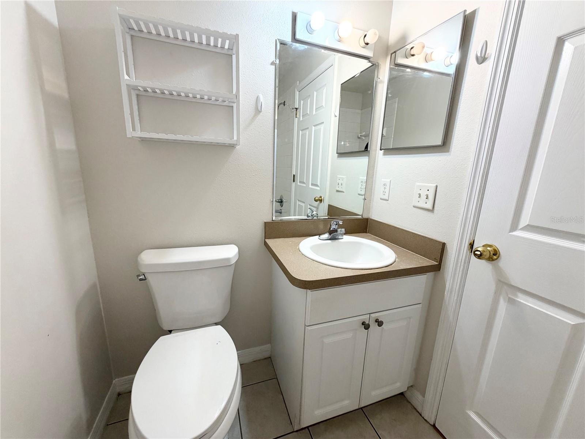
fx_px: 237
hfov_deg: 102.1
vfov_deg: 85.7
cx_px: 292
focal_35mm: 14
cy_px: 220
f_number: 2.2
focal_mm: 2.22
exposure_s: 1/120
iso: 200
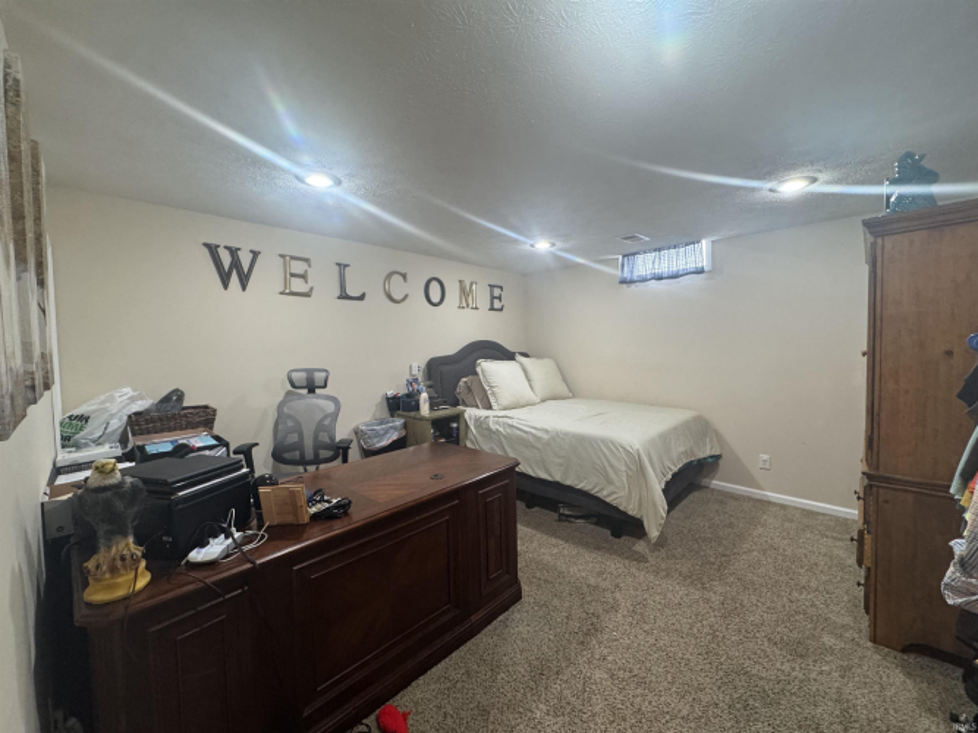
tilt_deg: -2.1
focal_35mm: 14
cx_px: 489
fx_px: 395
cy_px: 366
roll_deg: +2.4
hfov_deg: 102.1
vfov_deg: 85.7
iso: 320
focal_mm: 2.22
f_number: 2.2
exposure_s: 1/60
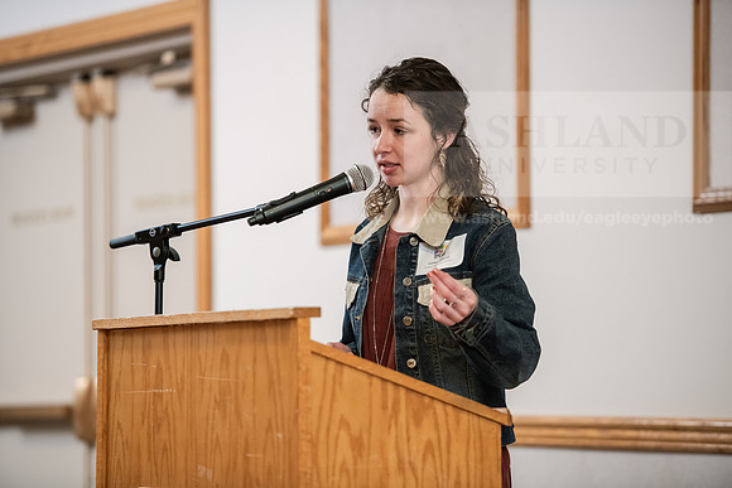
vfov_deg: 8.6
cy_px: 244
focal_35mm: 160
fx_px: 3254
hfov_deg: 12.8
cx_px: 366
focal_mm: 160
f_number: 2.8
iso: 2500
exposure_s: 1/200
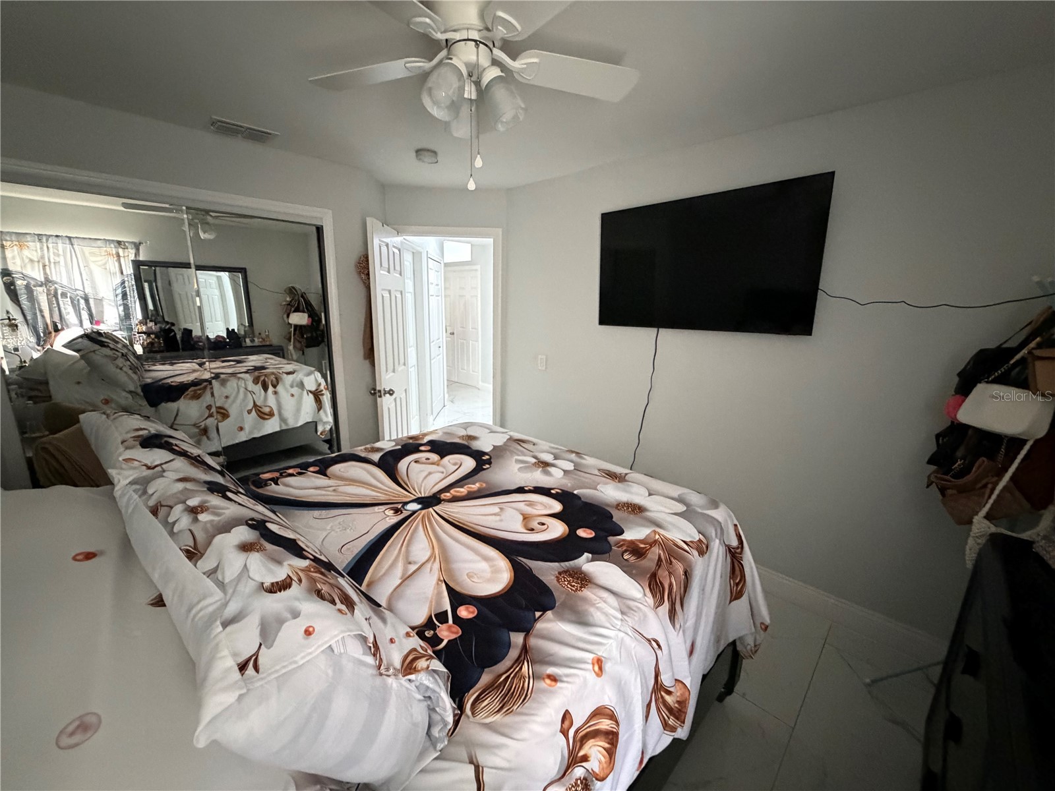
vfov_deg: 85.7
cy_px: 396
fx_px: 427
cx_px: 528
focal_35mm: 14
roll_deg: -1.1
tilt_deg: -13.6
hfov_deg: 102.1
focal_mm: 2.22
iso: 1000
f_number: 2.2
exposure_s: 1/40
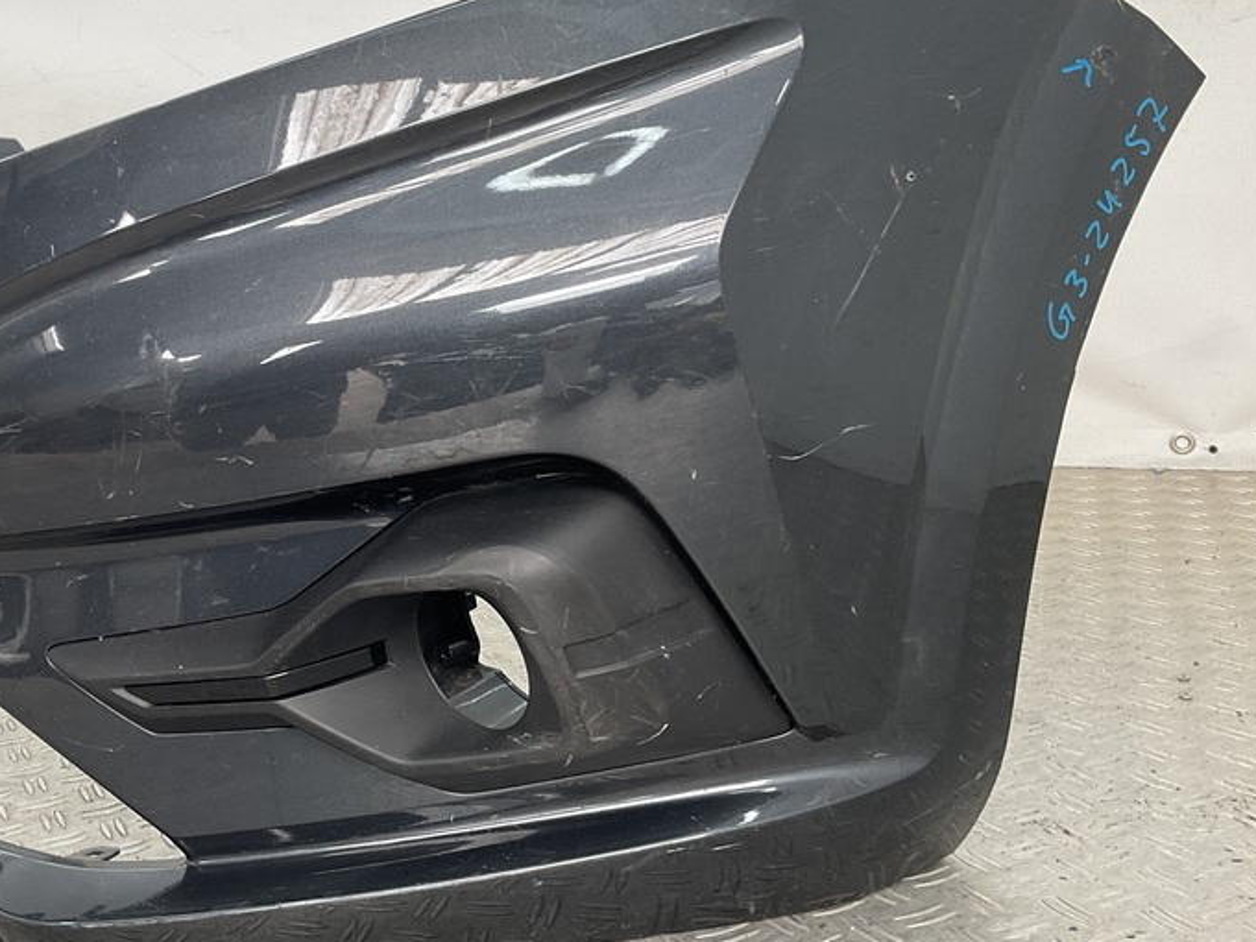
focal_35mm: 43
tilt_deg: -10.3
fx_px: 1560
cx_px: 334
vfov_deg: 33.5
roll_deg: +4.7
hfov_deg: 42.7
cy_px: 399
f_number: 1.8
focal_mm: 3
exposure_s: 1/120
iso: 32
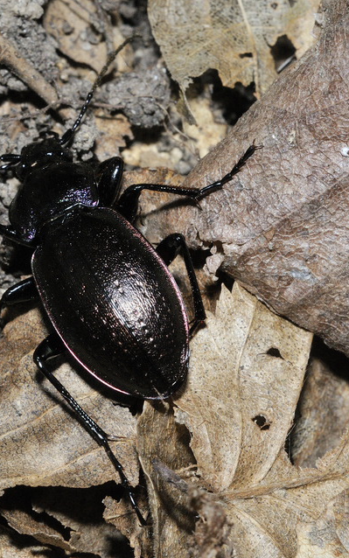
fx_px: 5263
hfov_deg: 3.8
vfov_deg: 6.1
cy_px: 279
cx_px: 89
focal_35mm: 346
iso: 400
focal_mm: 150
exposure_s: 1/250
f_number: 13
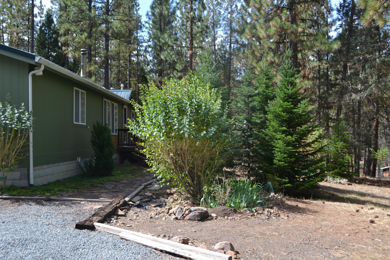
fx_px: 390
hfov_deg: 53.1
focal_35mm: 36
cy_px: 130
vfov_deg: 36.9
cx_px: 195
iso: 100
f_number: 5.6
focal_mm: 24
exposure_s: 1/125
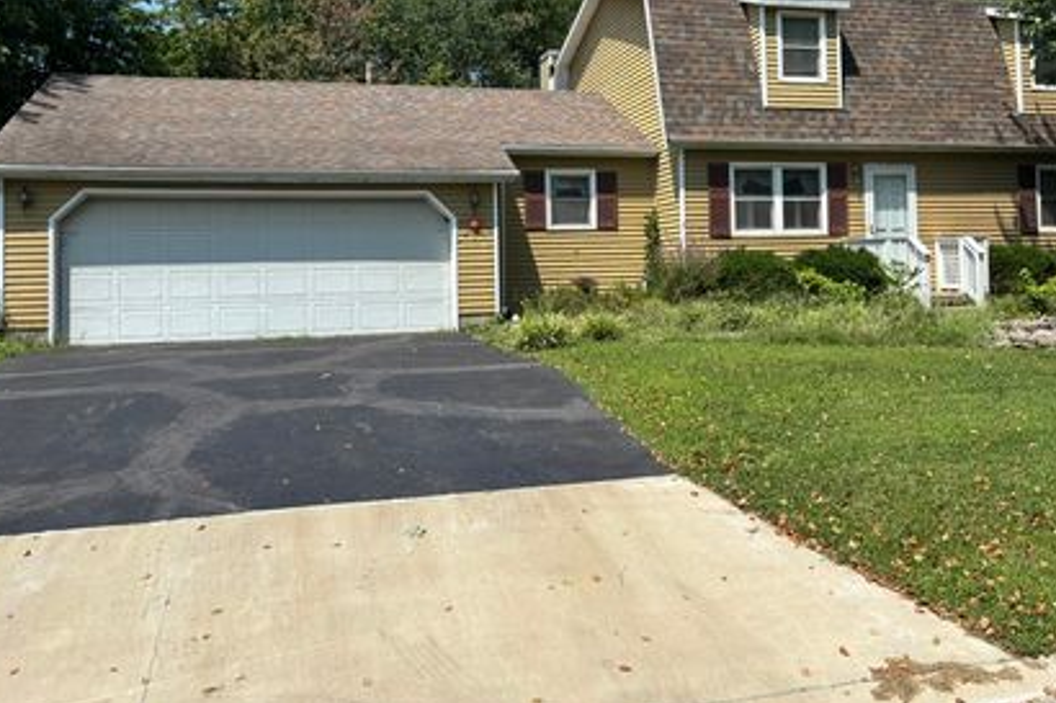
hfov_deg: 57.2
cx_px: 567
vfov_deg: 39.5
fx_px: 968
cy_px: 233
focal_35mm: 33
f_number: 1.6
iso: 50
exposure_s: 1/3021
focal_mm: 5.96
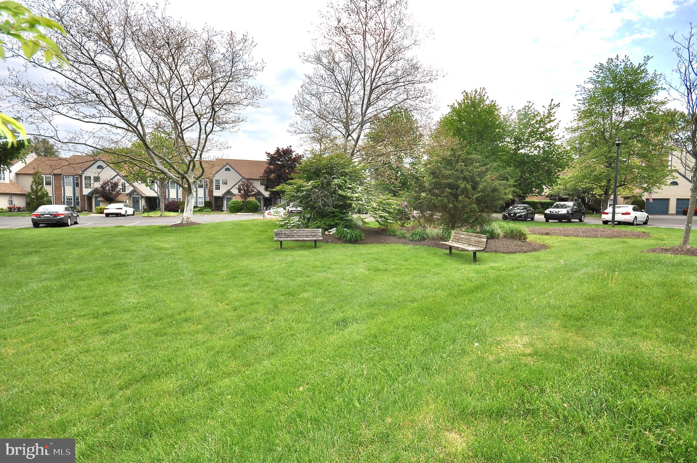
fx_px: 290
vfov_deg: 77.1
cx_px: 348
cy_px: 232
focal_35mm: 15
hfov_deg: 100.5
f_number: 10
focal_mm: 10
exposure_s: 1/200
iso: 100
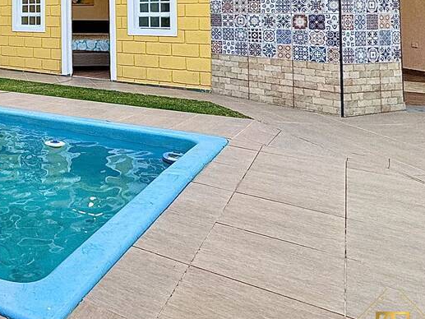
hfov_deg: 39.5
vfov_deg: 33.4
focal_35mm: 39
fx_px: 479
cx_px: -38
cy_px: -6
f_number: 2.2
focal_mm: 2.22
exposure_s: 1/120
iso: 125
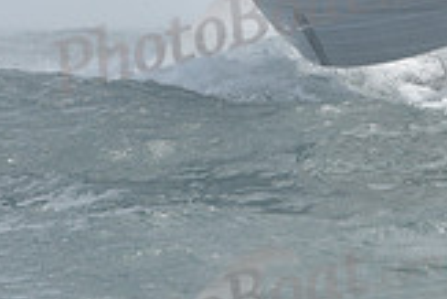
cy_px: -158
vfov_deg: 5.5
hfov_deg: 8.2
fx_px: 3094
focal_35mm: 249
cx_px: 584
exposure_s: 1/800
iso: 320
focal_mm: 70
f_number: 11
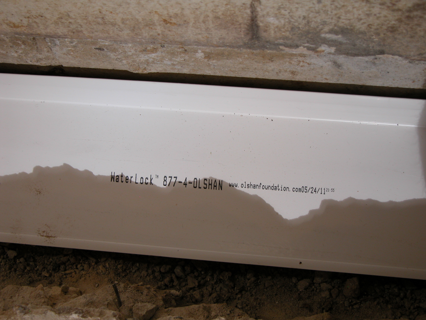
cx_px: 213
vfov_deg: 24.0
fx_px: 751
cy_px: 160
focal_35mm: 61
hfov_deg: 31.7
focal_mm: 15.7
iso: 100
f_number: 3.2
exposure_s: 1/46.7
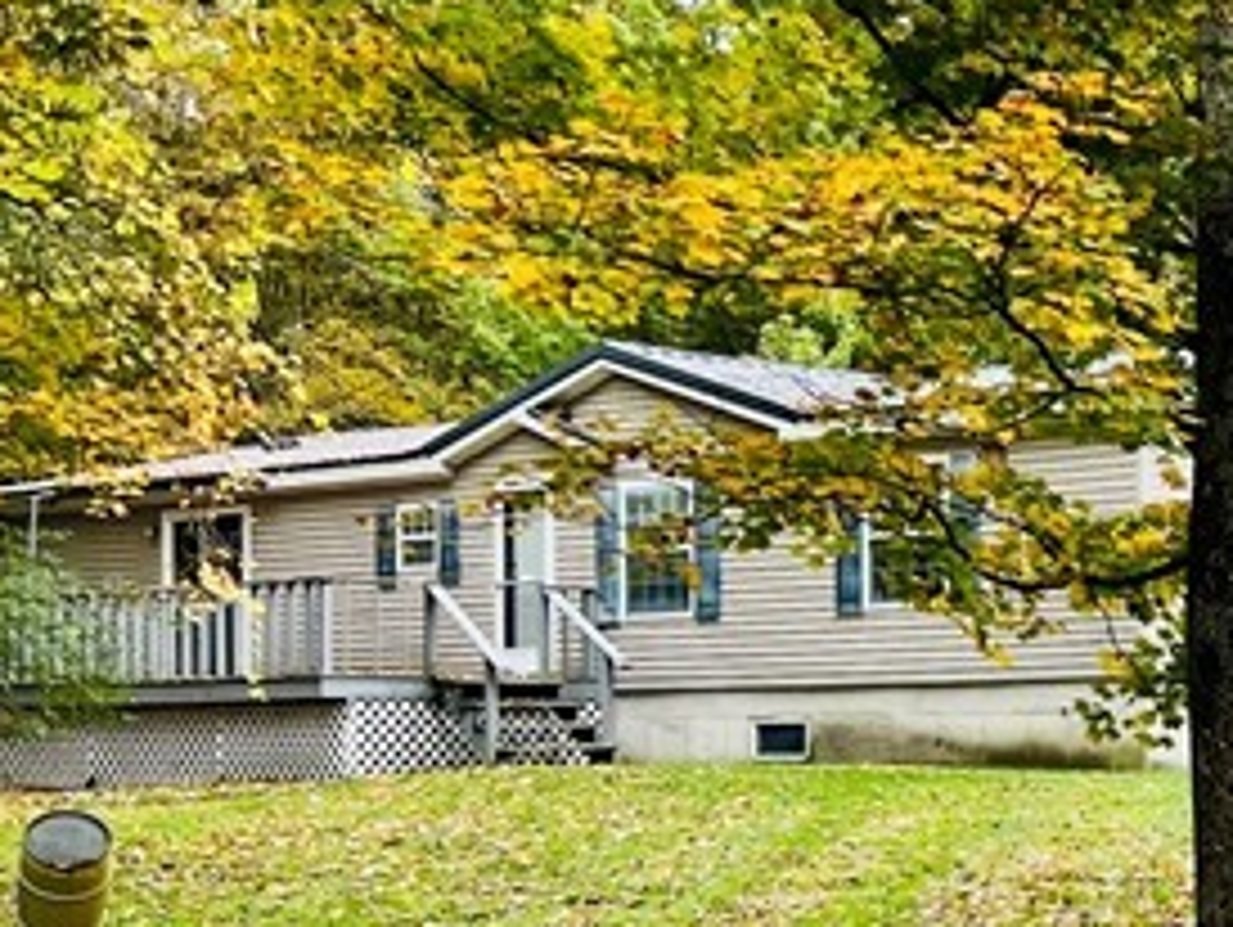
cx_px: 1719
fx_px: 3458
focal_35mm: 97
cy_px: 720
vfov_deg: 15.2
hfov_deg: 18.4
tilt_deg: -0.2
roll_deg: +0.3
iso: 50
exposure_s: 1/594
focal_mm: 5.7
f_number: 1.5
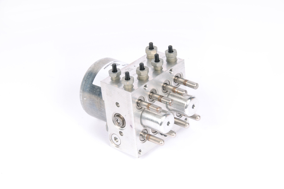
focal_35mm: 120
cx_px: 142
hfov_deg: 17.1
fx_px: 945
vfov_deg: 11.4
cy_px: 94
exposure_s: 1/200
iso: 320
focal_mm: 80
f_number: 25
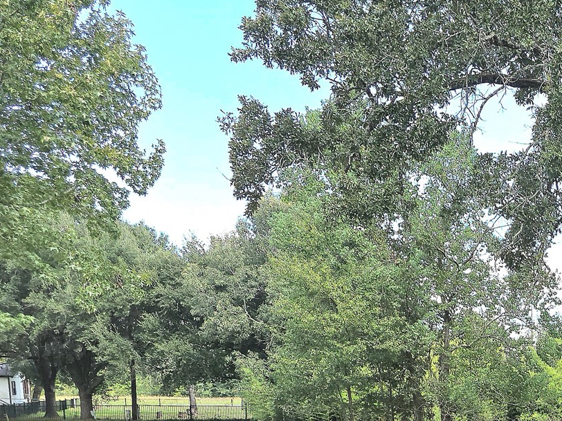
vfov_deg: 22.9
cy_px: 522
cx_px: 680
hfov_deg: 28.7
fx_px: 942
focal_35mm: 58
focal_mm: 6.3
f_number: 1.7
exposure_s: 1/270
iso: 12
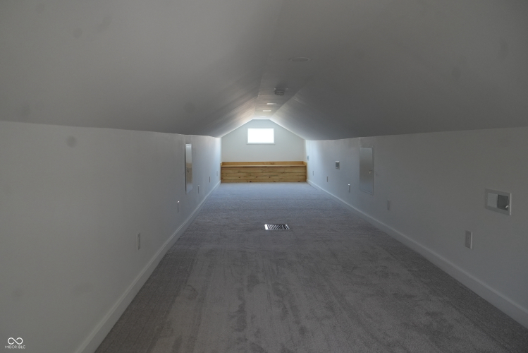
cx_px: 264
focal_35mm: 28
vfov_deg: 46.4
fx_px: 411
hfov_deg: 65.5
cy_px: 176
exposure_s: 1/160
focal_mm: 28
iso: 2000
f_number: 4
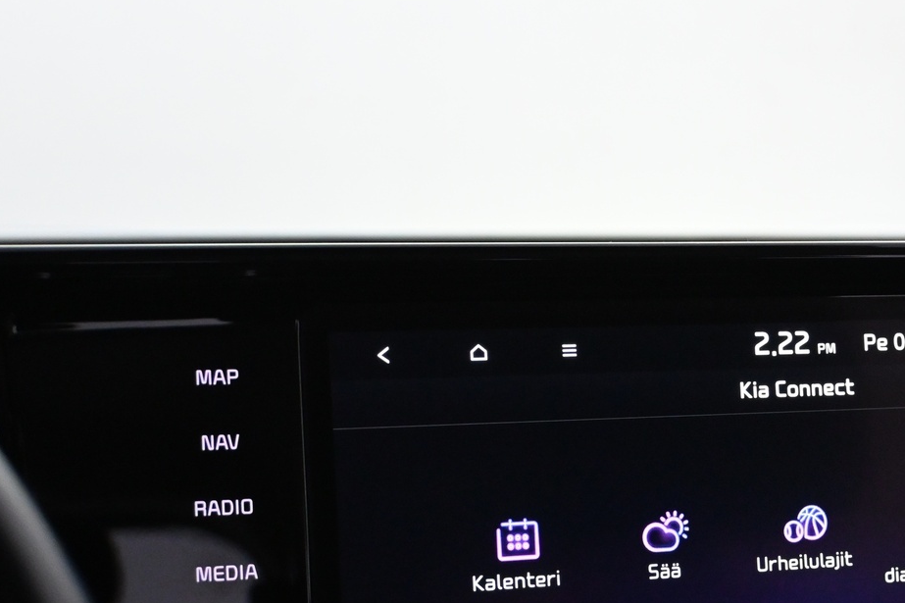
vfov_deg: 15.7
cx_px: 704
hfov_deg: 23.1
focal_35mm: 87
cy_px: 440
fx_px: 2183
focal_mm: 33
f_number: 5
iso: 3200
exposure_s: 1/80
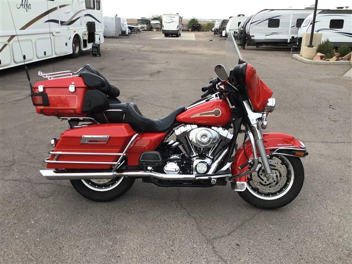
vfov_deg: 45.4
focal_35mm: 31
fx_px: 315
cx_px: 176
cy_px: 132
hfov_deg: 58.4
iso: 25
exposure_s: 1/120
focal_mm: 3.3
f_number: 2.4
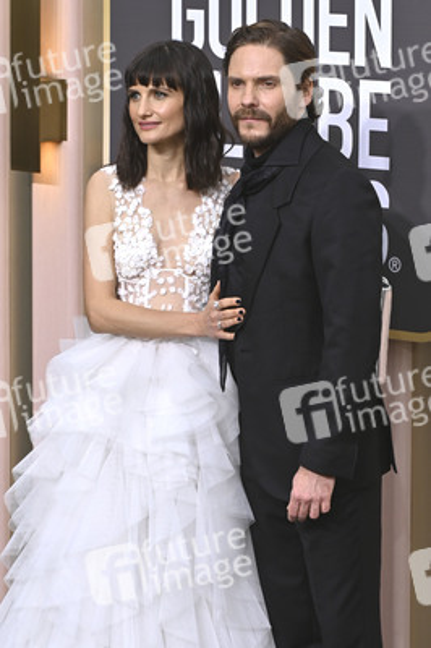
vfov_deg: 17.7
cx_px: 216
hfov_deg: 11.8
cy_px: 324
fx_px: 2087
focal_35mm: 116
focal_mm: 116
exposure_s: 1/640
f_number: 8
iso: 800
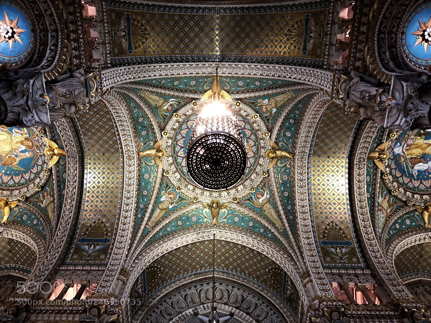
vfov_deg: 49.7
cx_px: 216
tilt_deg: +71.5
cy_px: 162
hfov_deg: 63.4
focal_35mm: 28
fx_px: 349
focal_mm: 3.99
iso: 100
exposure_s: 1/5
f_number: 1.8
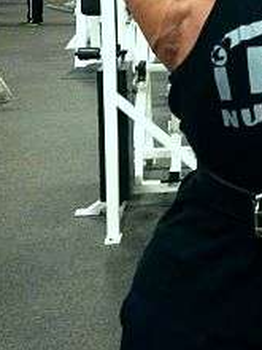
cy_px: 39
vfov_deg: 23.8
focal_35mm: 80
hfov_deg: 17.6
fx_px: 807
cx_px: 311
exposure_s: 1/20
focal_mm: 4.12
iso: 400
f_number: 2.4
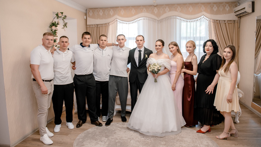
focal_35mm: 26
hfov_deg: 71.9
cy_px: 64
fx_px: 180
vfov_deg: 44.3
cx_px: 128
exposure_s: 1/200
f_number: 2.8
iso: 500
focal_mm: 24
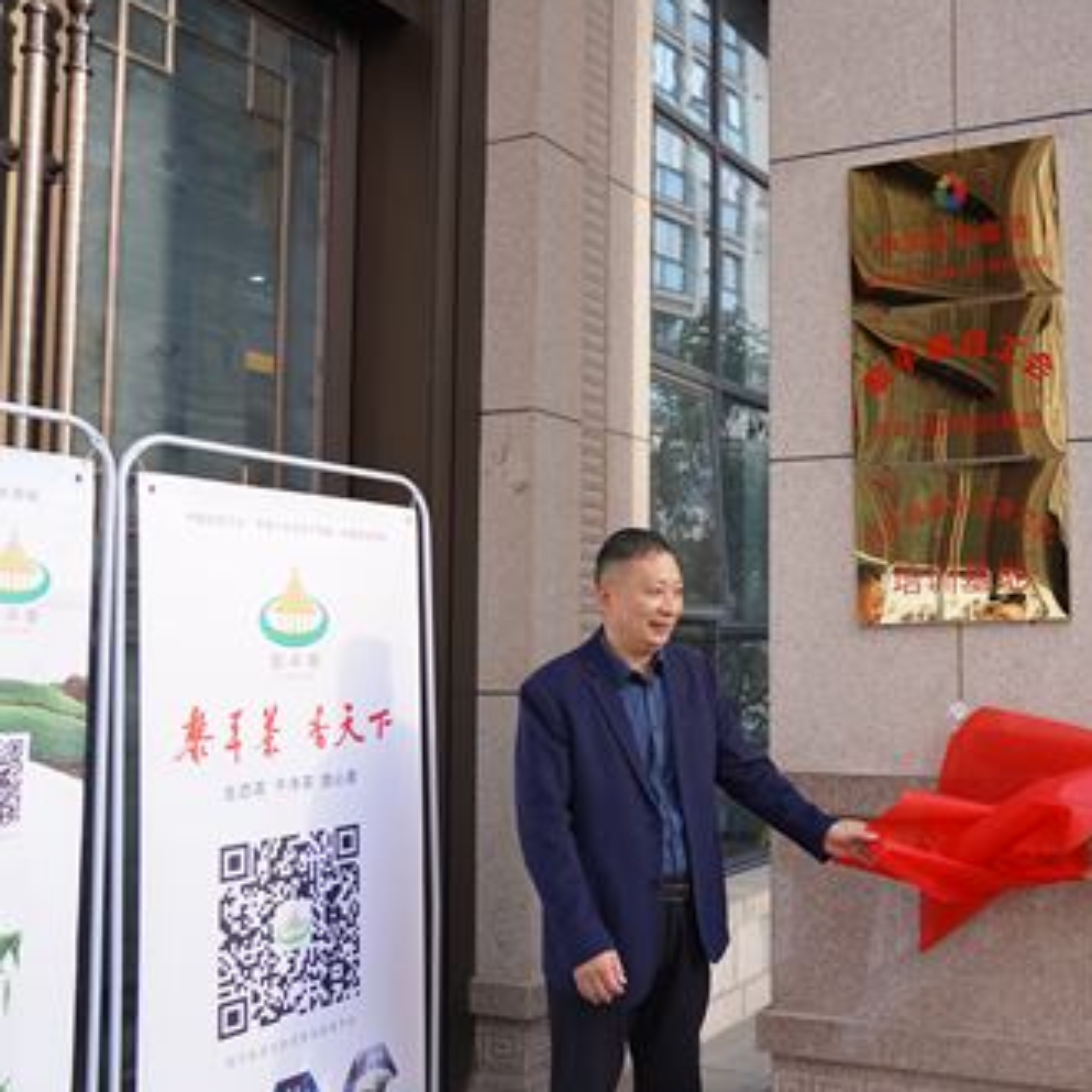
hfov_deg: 42.8
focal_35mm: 37
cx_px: 881
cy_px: 567
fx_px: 1321
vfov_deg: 44.9
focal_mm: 24
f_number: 4
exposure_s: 1/160
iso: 250
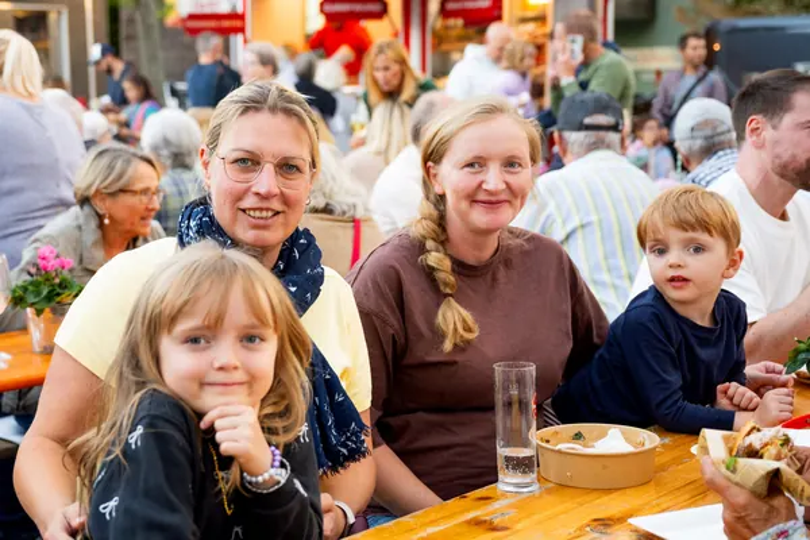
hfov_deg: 49.6
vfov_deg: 34.2
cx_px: 405
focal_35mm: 39
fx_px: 877
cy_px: 270
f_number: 3.2
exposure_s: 1/250
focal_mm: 39
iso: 500
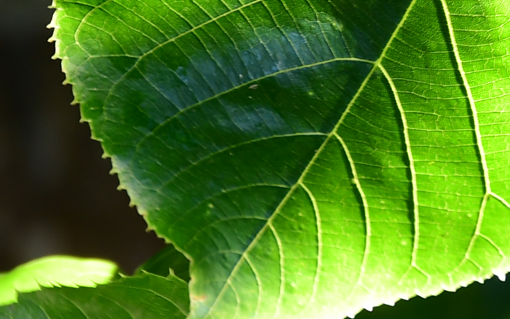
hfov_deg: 2.1
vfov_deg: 1.3
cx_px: 450
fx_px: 14165
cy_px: 17
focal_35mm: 1019
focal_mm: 140
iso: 160
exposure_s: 1/25
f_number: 5.6
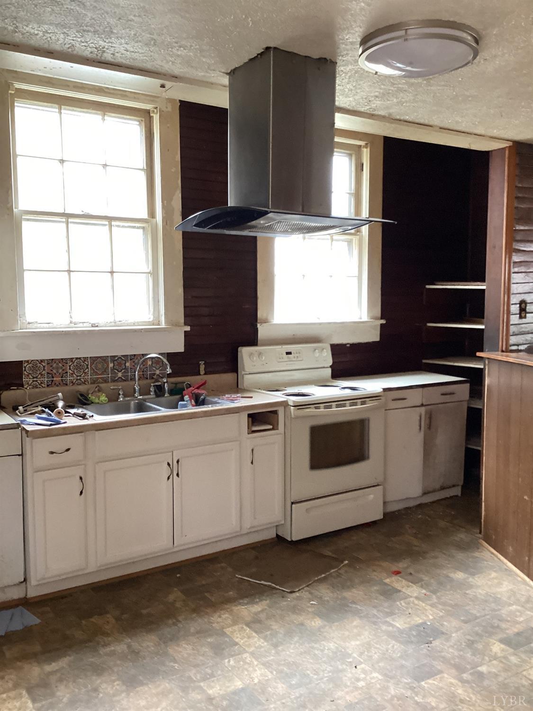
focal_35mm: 31
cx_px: 266
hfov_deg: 45.4
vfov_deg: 58.4
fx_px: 636
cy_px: 356
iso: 250
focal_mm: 3.3
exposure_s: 1/60
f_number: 2.4
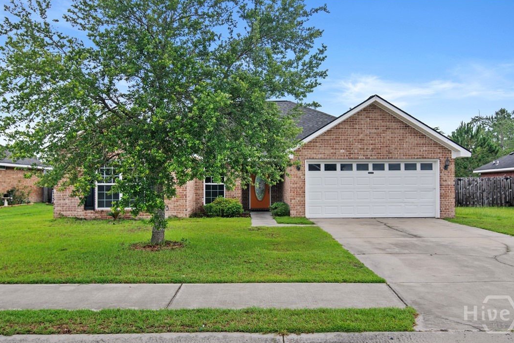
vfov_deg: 42.3
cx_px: 262
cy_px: 173
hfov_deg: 60.3
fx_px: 443
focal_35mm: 31
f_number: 7.1
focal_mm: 20
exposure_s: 1/160
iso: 250
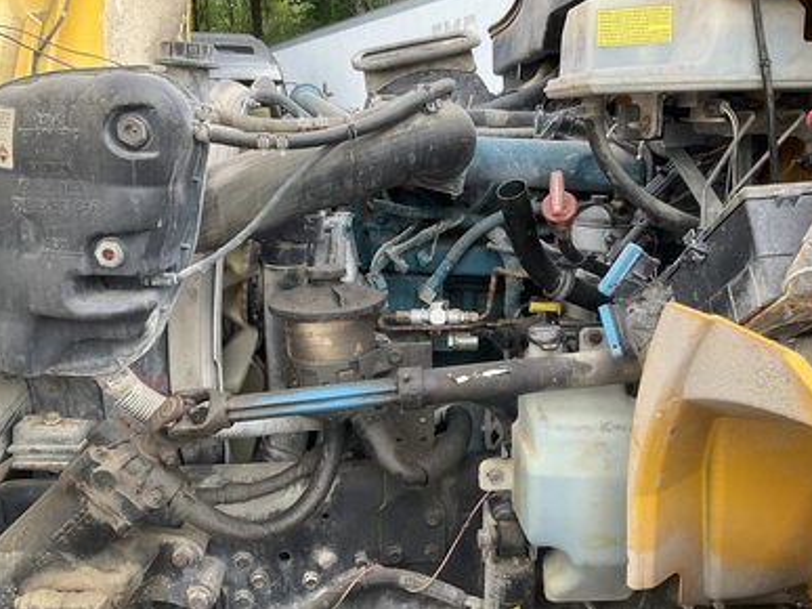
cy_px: 298
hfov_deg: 60.0
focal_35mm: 30
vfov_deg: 46.8
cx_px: 413
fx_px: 704
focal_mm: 3
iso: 25
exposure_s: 1/185
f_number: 1.8
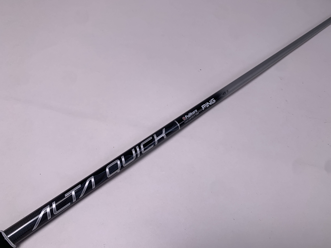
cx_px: 166
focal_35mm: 26
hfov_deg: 67.3
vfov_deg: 53.1
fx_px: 249
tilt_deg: -55.6
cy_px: 124
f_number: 1.8
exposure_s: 1/523
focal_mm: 4.25
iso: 25
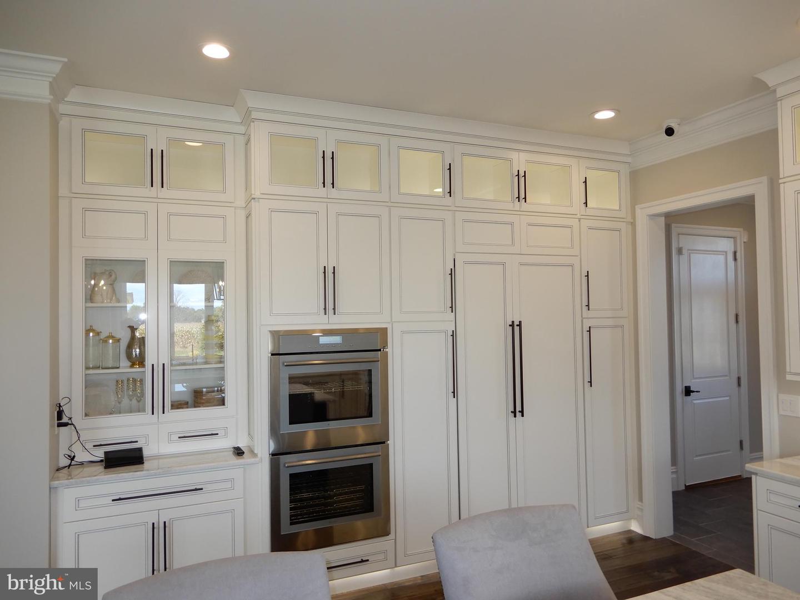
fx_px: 555
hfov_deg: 71.6
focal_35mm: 24
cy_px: 300
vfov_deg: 56.8
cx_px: 400
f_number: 3.4
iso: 80
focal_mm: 4.3
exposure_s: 1/40
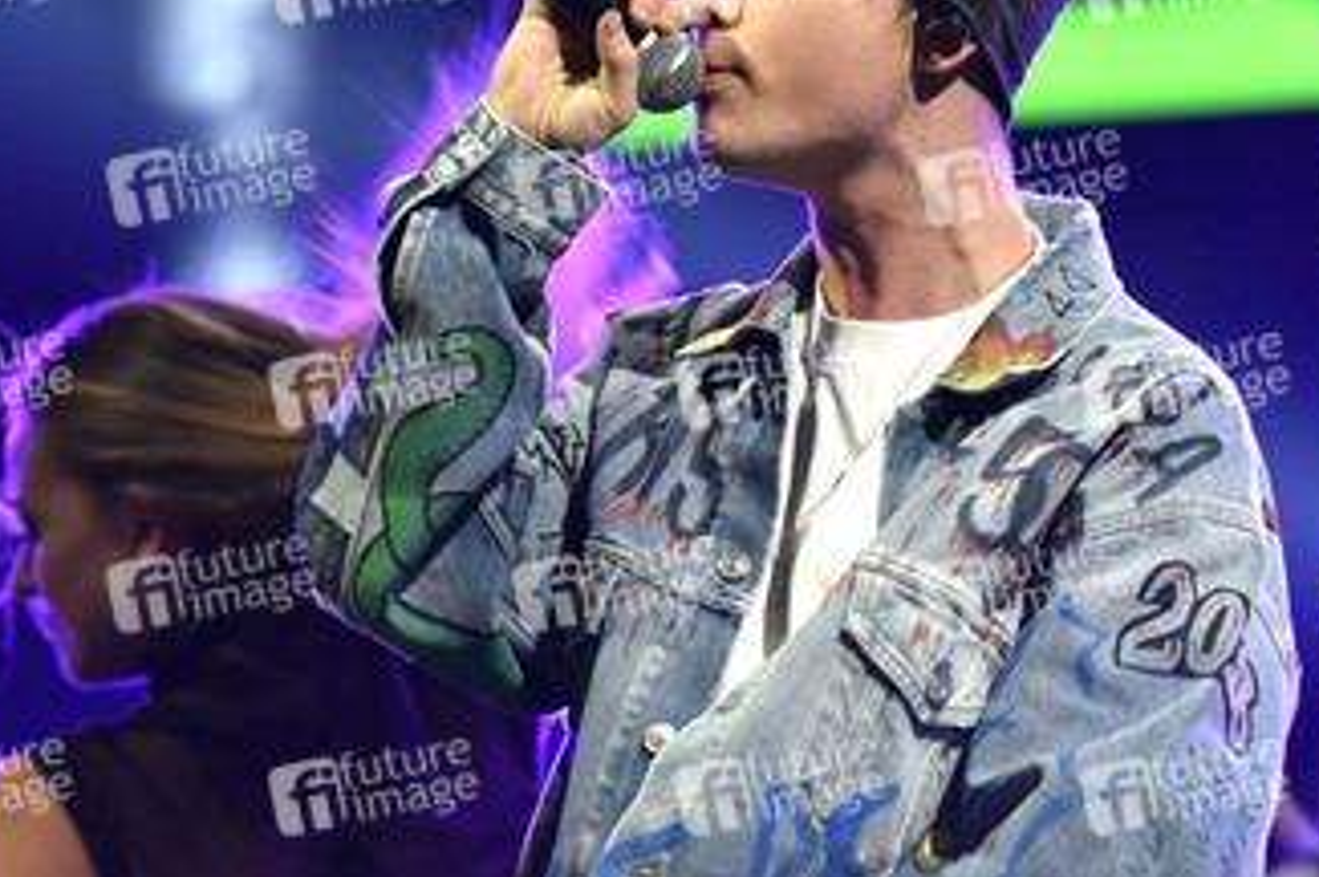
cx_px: 672
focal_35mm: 499
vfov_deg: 2.7
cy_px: 280
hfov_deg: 4.1
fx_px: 18264
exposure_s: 1/160
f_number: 6.3
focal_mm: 360
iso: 2000
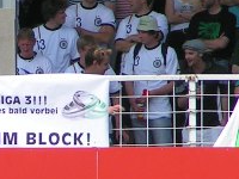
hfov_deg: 1.3
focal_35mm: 1517
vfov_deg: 1.0
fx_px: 10474
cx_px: -1
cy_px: 95
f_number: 3.5
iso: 50
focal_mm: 58
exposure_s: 1/1000
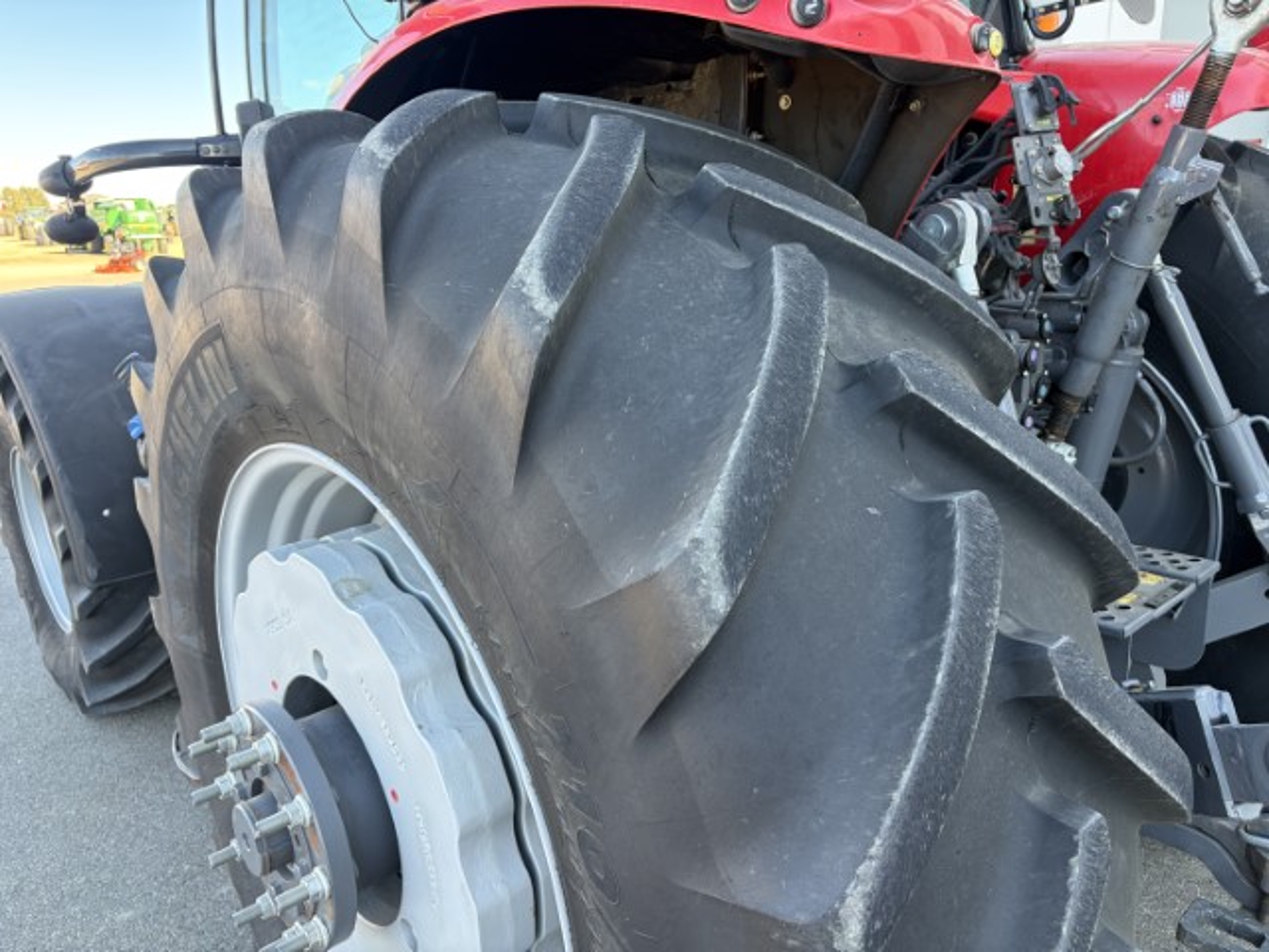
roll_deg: +0.7
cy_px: 476
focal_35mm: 26
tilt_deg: -14.6
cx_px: 634
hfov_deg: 67.3
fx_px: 953
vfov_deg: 53.1
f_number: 1.6
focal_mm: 5.96
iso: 64
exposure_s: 1/178
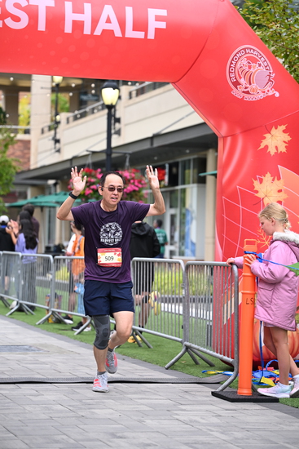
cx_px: 150
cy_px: 224
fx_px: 1158
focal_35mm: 93
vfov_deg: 21.9
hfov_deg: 14.7
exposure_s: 1/2000
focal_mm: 93
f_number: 2.8
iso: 800
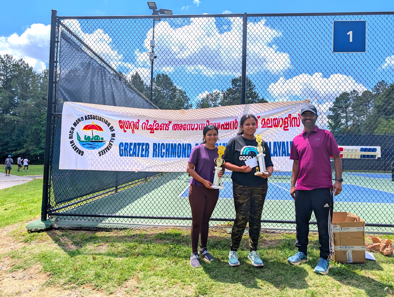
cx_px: 197
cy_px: 148
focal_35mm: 24
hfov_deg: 71.5
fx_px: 274
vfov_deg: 56.9
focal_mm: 6.9
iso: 20
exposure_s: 1/1754
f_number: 1.68
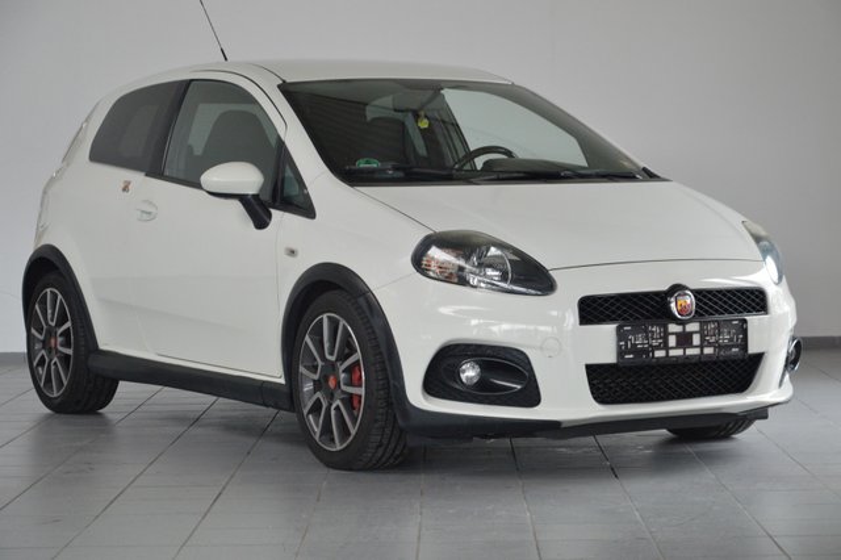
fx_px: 2311
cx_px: 420
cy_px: 280
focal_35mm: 99
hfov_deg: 20.6
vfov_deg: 13.8
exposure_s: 1/60
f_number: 5.3
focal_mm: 66
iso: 1250
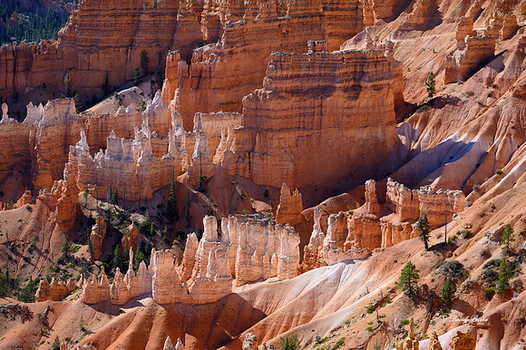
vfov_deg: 15.0
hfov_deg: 22.4
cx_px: 263
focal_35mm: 91
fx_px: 1329
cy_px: 175
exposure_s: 1/400
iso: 100
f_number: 6.3
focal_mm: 91
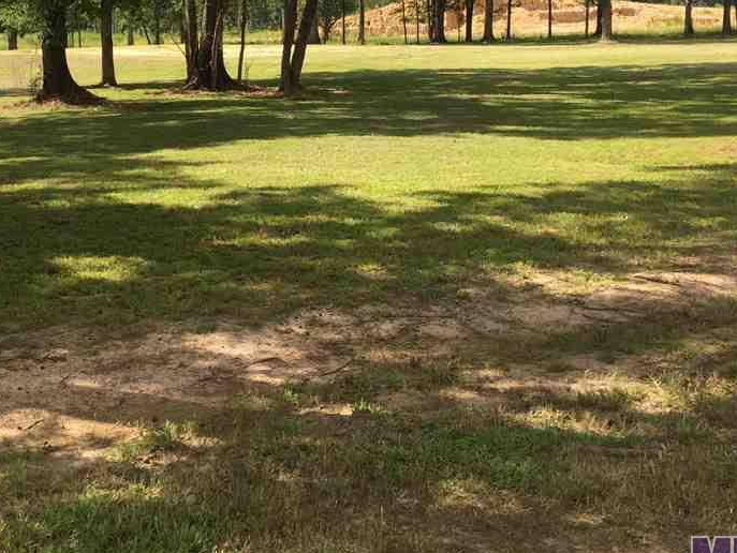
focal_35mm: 54
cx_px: 164
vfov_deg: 26.4
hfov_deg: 34.6
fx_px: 1150
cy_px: 85
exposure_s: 1/719
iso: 32
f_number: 2.2
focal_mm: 4.15
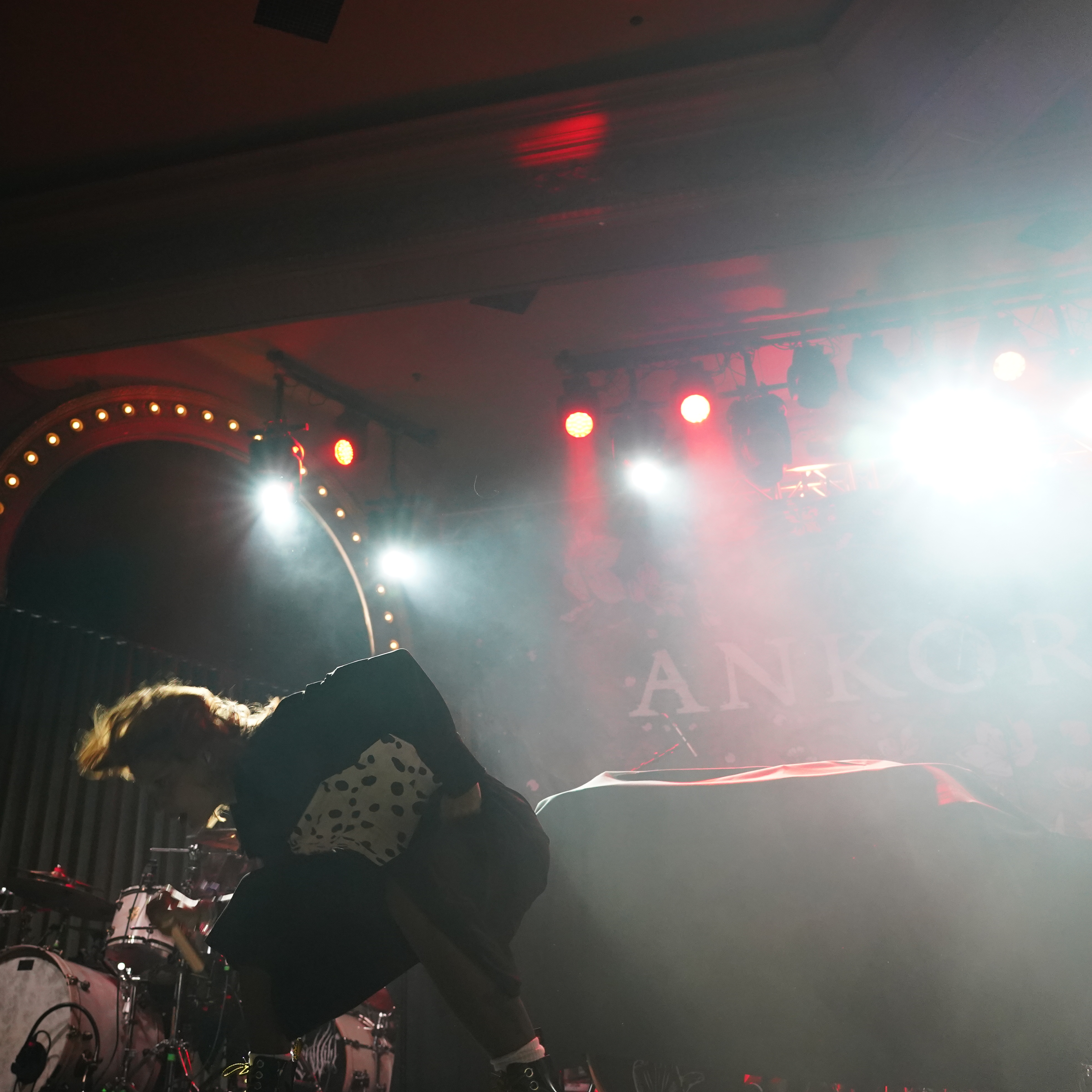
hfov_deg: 51.2
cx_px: 335
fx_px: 1106
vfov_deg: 52.5
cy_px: 547
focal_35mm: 31
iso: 4000
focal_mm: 24
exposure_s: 1/160
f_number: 4
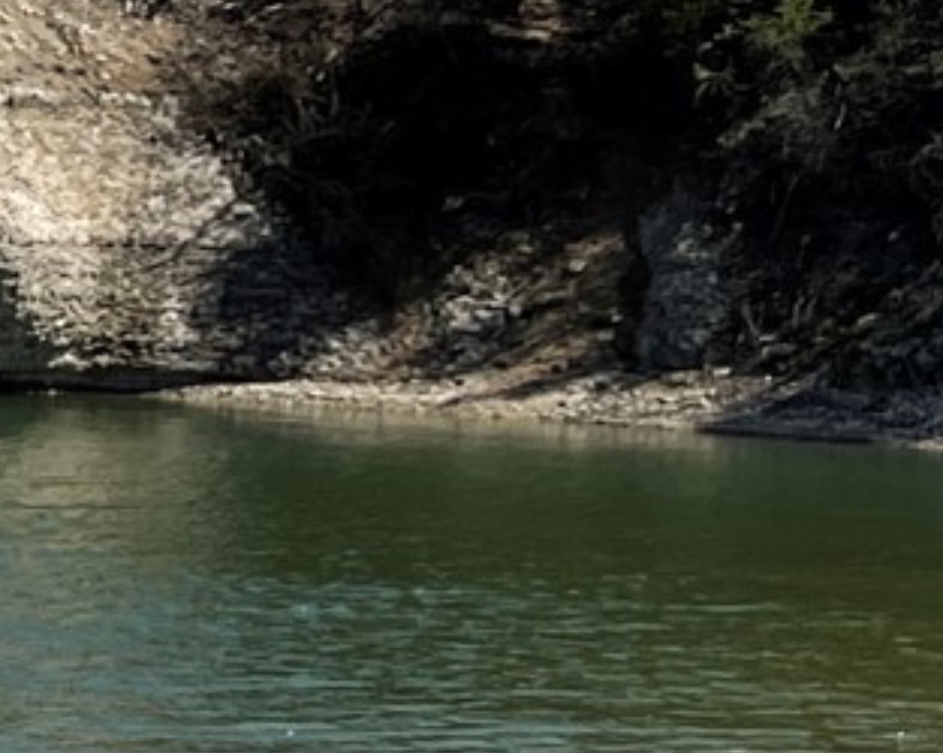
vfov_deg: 9.2
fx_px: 4630
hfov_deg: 9.3
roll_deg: -3.2
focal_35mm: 166
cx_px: -1832
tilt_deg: +0.5
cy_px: 18
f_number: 1.6
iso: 32
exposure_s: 1/4717
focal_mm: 5.1
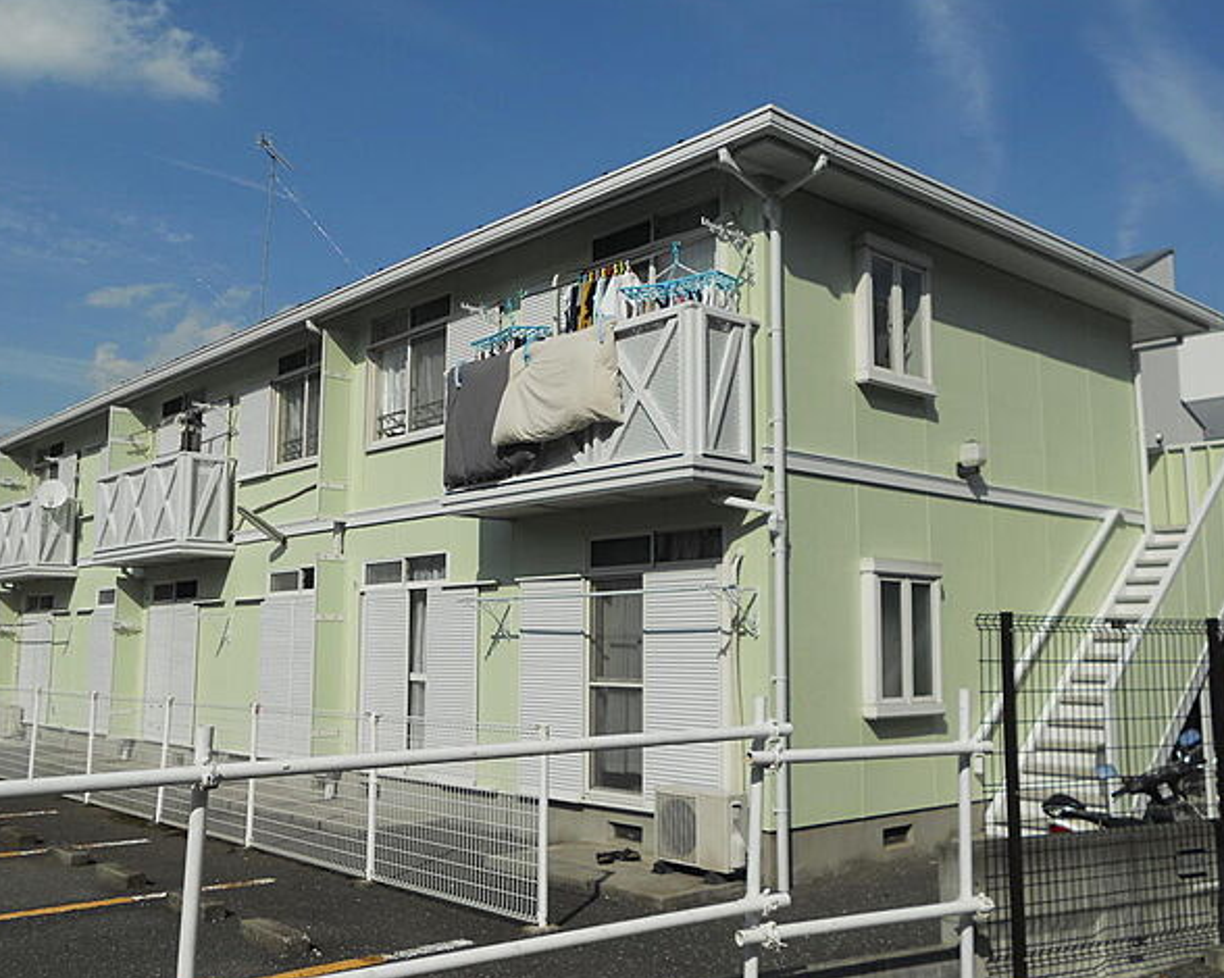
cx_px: 643
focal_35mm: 34
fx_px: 1231
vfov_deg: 43.3
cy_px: 491
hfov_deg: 52.8
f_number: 8.8
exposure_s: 1/320
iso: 80
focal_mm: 5.8
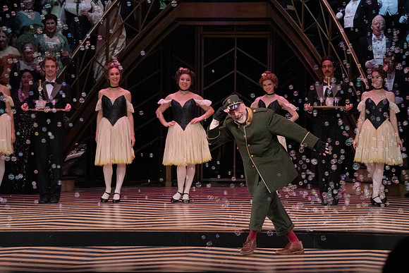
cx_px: 204
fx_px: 2125
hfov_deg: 11.0
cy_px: 136
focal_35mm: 187
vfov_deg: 7.3
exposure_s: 1/400
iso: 12800
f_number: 18
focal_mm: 187
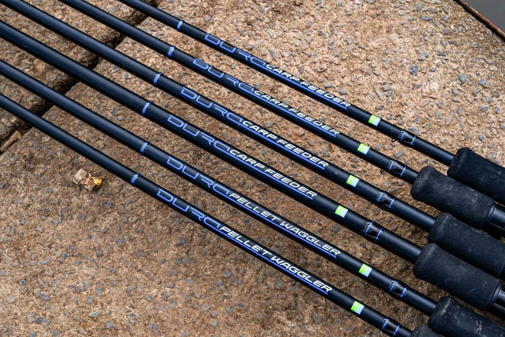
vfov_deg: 19.2
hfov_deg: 28.5
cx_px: 250
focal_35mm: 71
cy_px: 169
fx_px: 996
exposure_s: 1/200
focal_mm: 70
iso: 320
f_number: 11
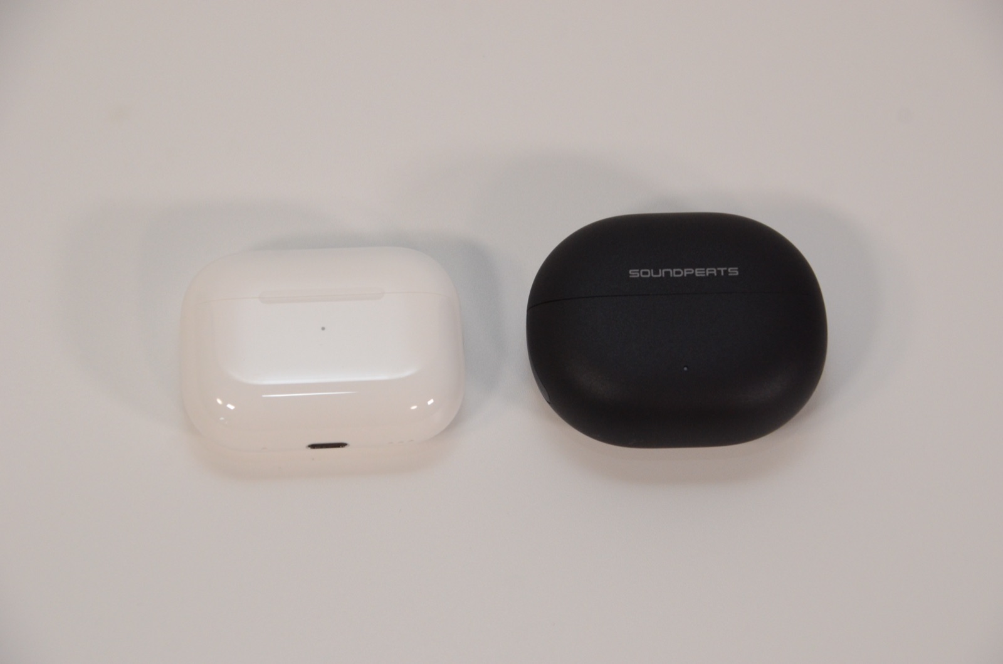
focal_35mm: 128
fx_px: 3544
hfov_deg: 16.1
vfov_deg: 10.7
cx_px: 502
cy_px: 332
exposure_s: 1/125
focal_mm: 85
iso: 1600
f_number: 8
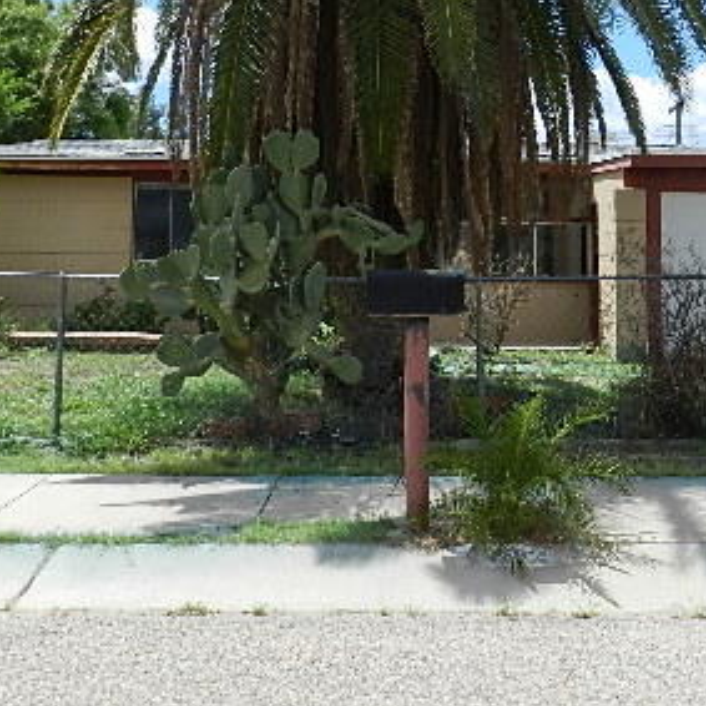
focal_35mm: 46
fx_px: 1061
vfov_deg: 36.1
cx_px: 439
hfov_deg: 36.6
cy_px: 197
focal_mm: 4
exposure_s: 1/1000
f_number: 4
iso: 160
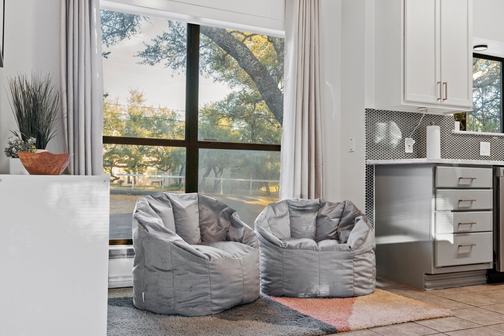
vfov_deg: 37.9
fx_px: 490
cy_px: 168
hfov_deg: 54.4
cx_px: 252
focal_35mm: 35
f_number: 8
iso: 2500
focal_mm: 35
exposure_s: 1/15
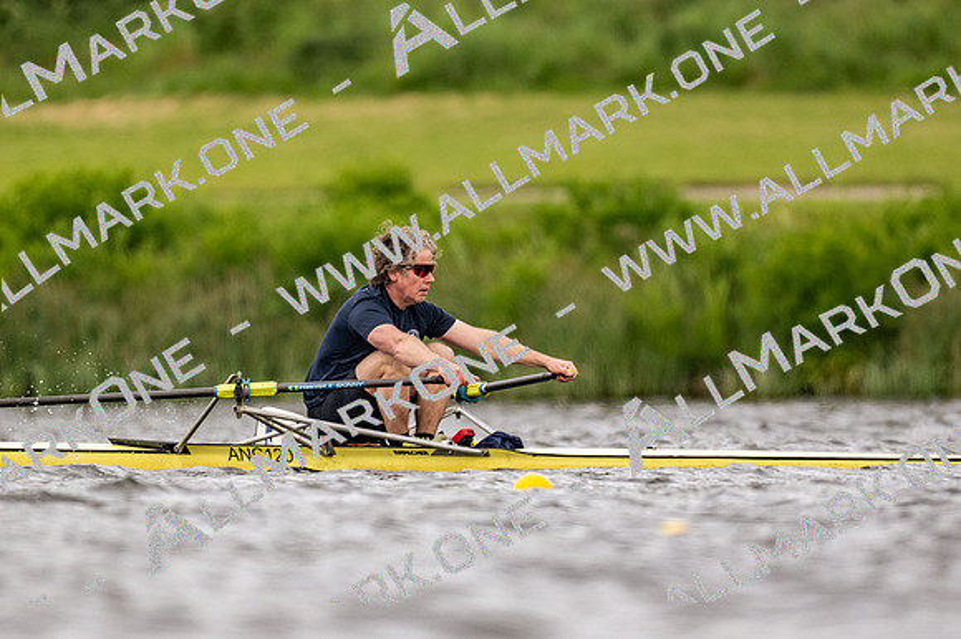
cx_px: 480
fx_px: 24010
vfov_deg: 1.5
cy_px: 320
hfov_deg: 2.3
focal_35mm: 900
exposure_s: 1/2500
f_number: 4
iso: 800
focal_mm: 600
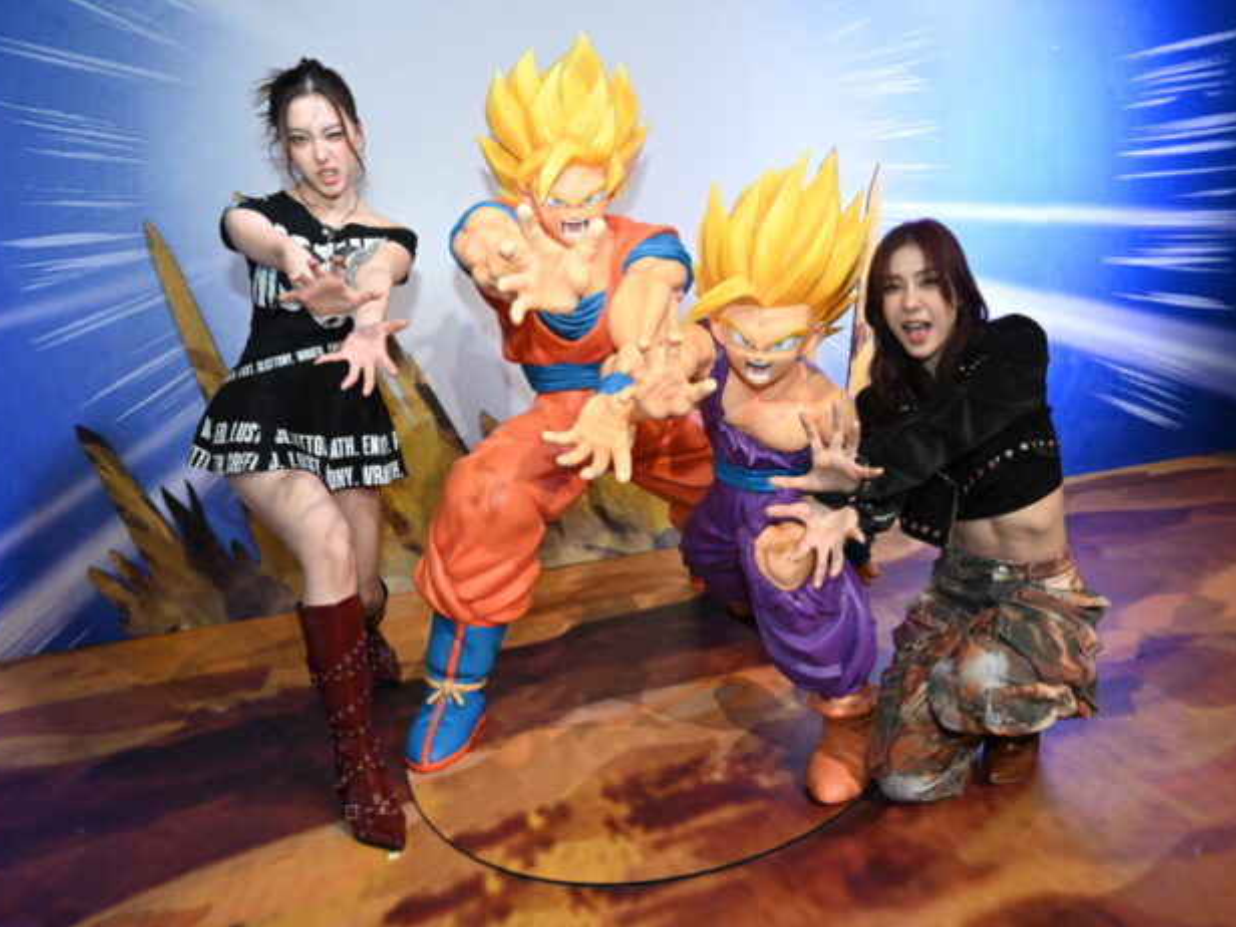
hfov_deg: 69.3
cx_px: 670
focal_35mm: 25
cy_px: 464
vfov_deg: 54.9
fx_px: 893
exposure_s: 1/100
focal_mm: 23
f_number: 5
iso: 640
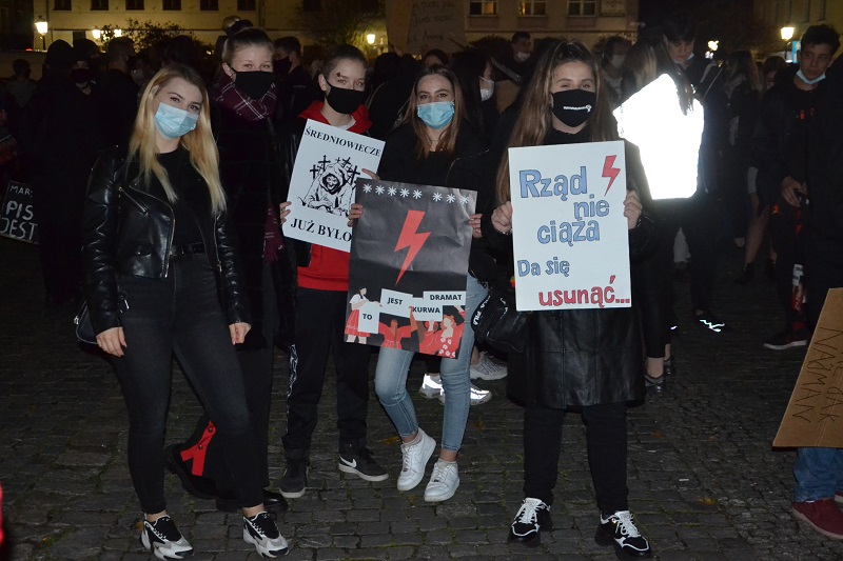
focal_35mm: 48
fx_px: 1124
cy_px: 280
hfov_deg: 41.1
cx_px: 422
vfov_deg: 28.1
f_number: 4.2
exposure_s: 1/60
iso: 3200
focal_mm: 32
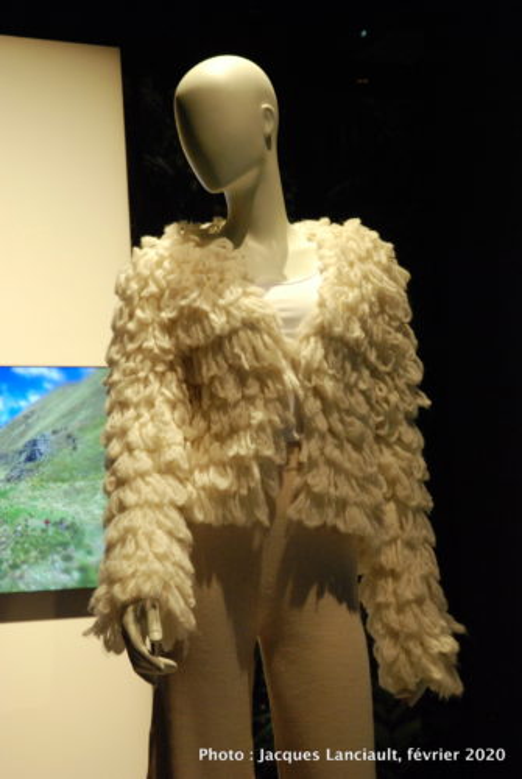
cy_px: 390
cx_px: 261
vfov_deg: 26.0
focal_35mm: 78
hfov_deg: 17.6
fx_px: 1691
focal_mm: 52
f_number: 4.5
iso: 1250
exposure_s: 1/50
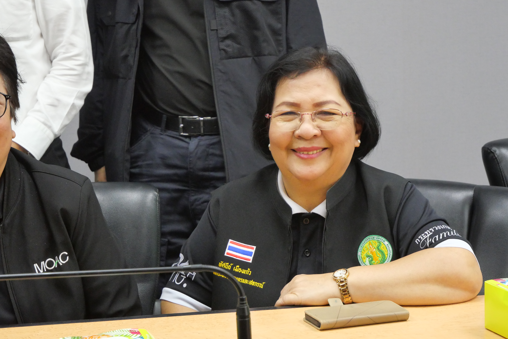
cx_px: 254
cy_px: 170
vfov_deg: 14.1
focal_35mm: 97
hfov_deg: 21.0
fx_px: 1370
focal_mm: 47
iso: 3200
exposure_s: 1/60
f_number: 5.6
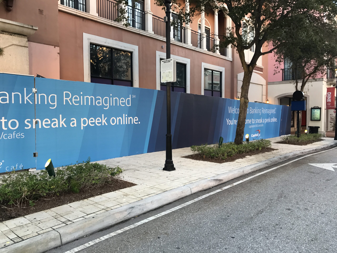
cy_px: 126
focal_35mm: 28
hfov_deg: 63.4
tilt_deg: -3.2
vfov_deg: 49.7
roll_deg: +1.0
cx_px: 168
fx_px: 273
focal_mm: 3.99
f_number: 1.8
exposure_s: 1/60
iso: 25
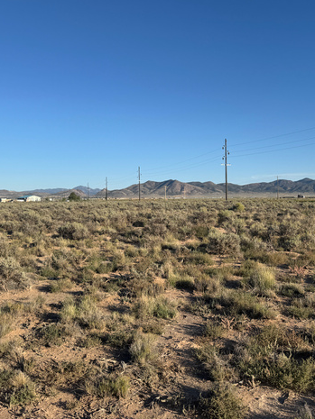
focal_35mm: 33
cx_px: 199
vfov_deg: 55.3
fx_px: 400
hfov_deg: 42.6
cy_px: 205
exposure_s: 1/4310
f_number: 1.78
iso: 80
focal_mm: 6.76
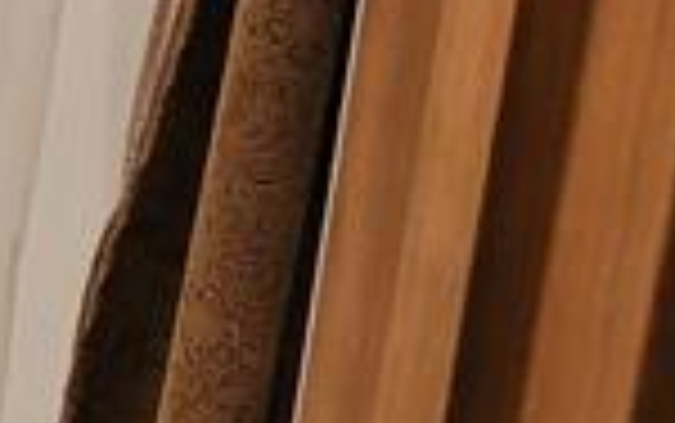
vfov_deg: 7.0
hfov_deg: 8.8
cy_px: 14
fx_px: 3461
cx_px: -1472
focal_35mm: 188
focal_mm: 5.4
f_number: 1.8
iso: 200
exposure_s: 1/40
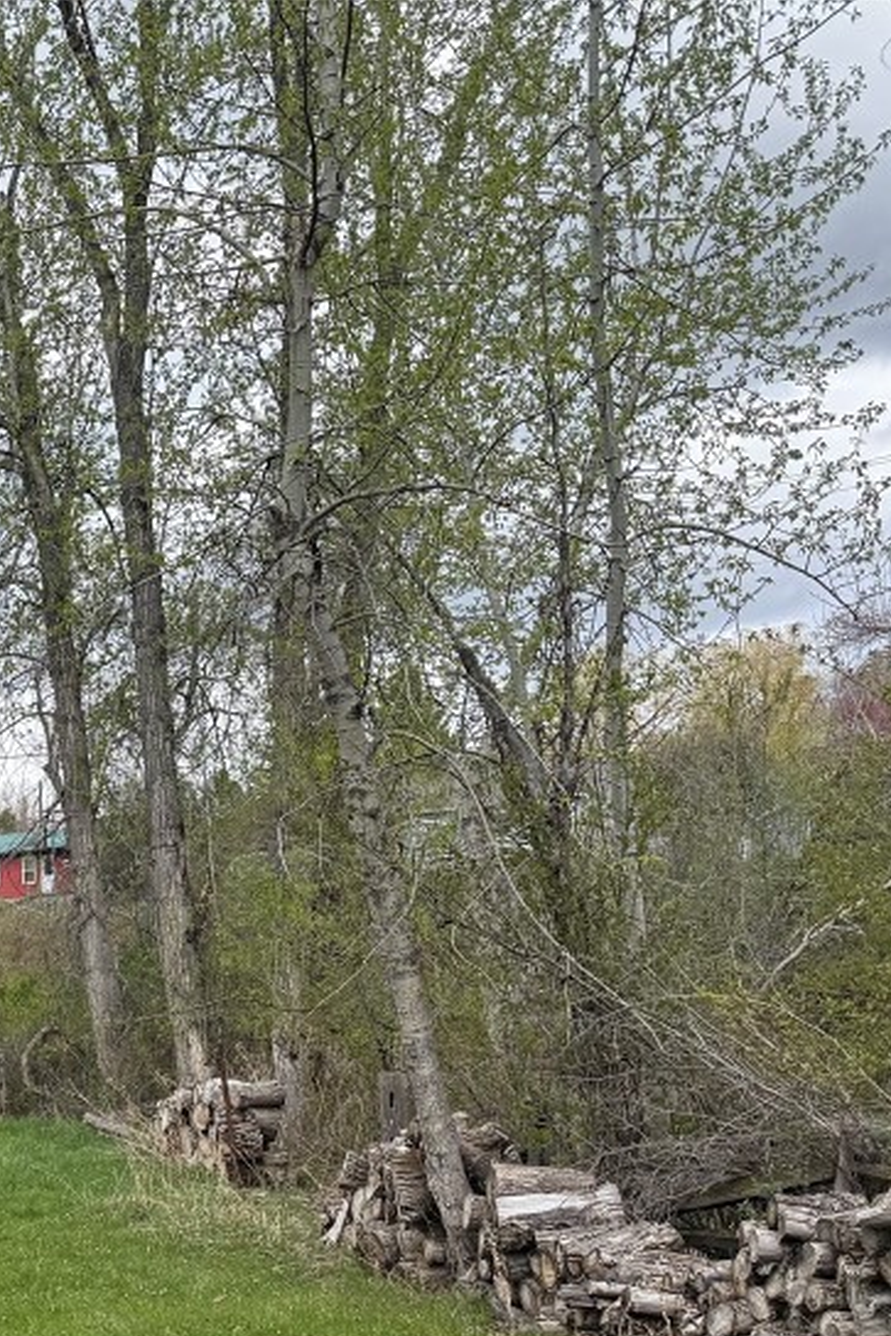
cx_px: -245
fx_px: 1744
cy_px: 941
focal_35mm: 47
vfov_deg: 41.1
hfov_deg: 25.1
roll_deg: +0.9
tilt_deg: +1.5
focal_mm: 6.76
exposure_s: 1/2801
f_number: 1.78
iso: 100
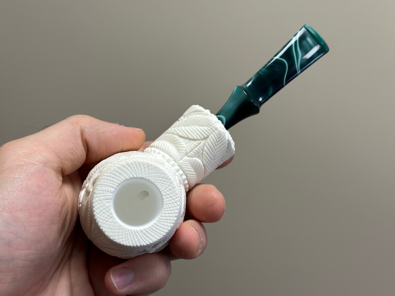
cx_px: 198
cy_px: 148
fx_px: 548
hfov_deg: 39.7
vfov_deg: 30.3
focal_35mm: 48
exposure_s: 1/121
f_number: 1.78
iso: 64
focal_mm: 6.86
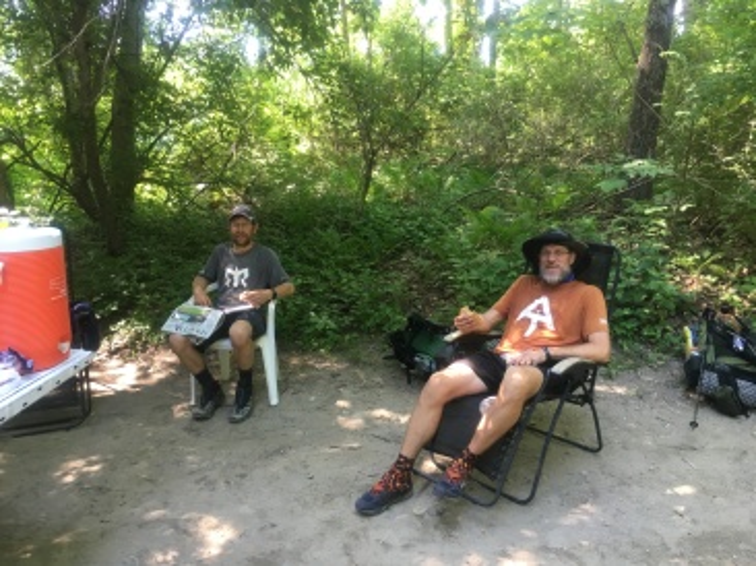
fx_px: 633
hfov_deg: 61.7
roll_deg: -0.1
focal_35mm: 29
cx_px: 378
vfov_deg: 48.2
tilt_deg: -10.5
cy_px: 283
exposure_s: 1/30
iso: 40
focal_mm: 4.15
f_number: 2.2
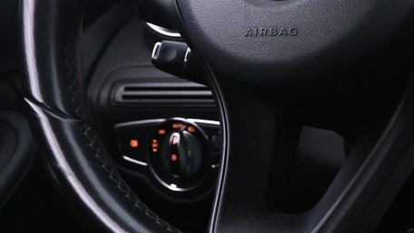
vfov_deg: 11.1
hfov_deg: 19.6
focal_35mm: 108
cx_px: 342
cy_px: -18
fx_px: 1185
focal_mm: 19.5
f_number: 3.8
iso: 3200
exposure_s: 1/20
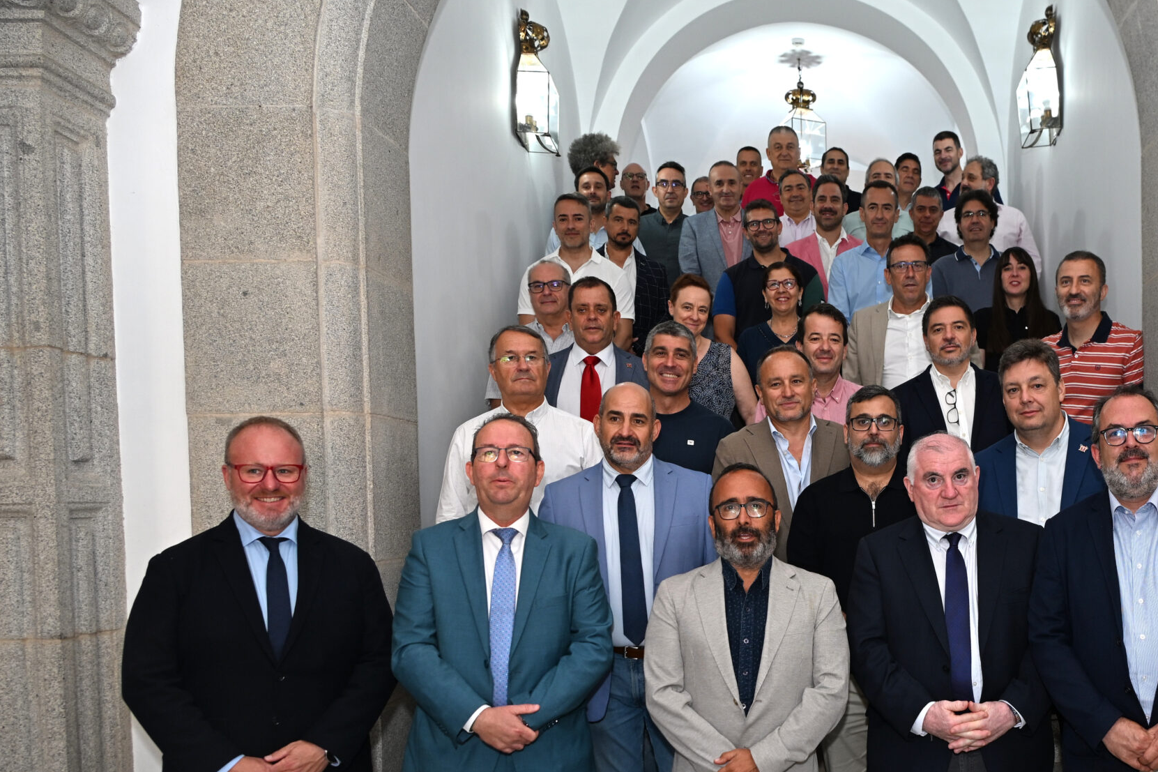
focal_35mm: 37
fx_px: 1190
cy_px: 546
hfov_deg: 49.6
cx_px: 880
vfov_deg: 35.4
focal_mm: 24
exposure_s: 1/60
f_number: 6.3
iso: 500
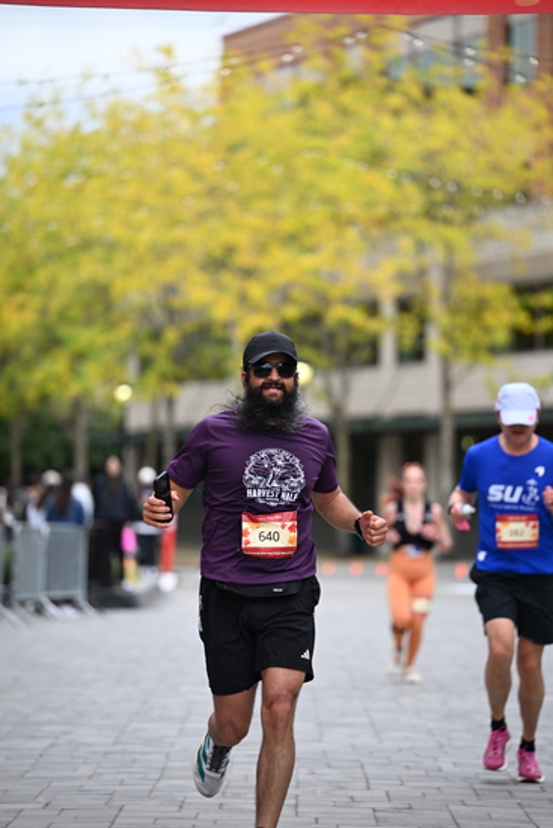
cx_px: 276
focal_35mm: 150
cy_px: 414
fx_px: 3454
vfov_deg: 13.7
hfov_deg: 9.2
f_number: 2.8
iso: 640
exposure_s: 1/2000
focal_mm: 150
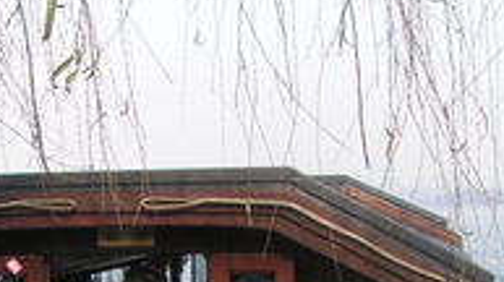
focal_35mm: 86
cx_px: 131
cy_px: 371
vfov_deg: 13.5
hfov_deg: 24.5
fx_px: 1148
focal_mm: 5.8
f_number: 5.6
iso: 50
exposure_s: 1/80
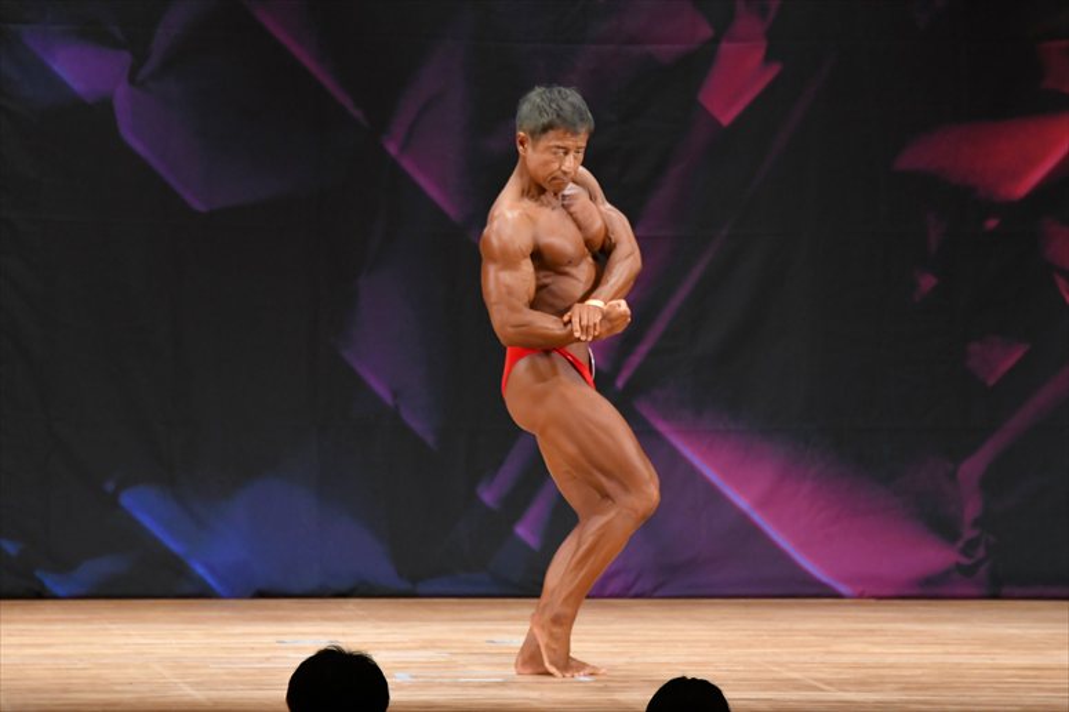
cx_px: 534
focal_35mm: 285
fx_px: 8459
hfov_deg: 7.2
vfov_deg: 4.8
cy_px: 356
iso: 3200
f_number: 5.6
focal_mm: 190
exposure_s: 1/400
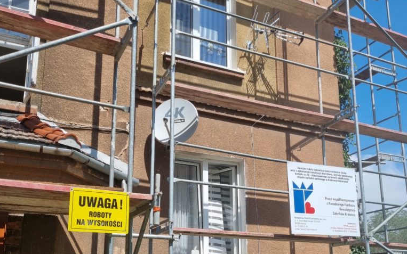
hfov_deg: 52.7
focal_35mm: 37
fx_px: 410
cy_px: 209
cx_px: 203
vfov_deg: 33.3
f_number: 1.8
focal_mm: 5.4
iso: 50
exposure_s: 1/3016
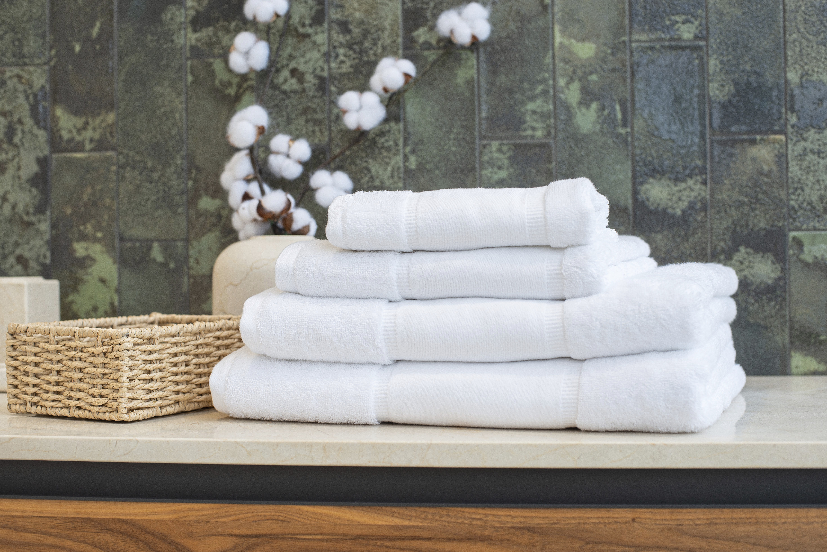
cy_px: 276
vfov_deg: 27.0
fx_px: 1149
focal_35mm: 50
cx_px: 414
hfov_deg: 39.6
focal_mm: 50
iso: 250
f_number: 5
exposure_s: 1/125
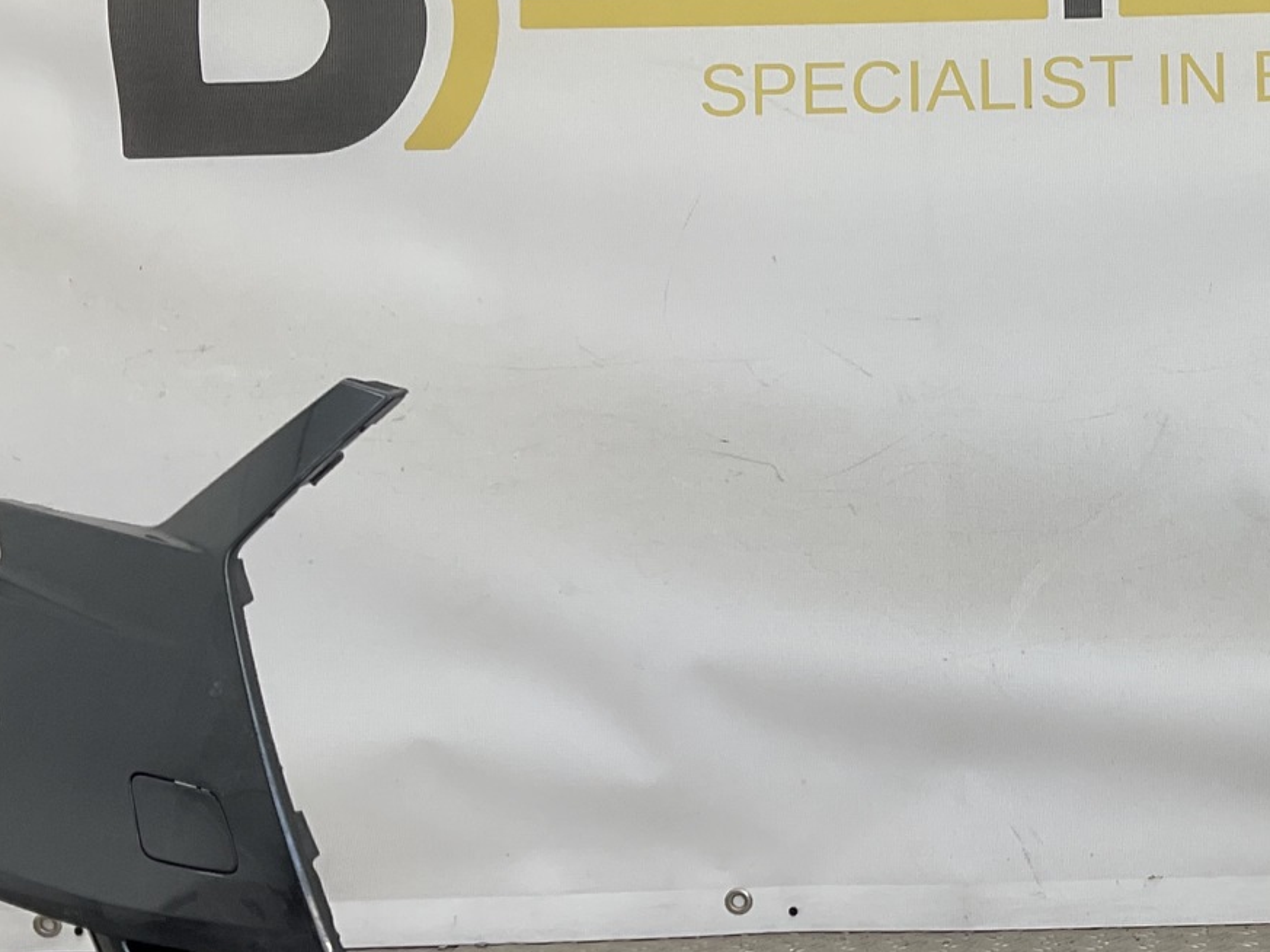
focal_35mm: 67
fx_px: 2457
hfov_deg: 27.8
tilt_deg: -6.6
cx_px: 1161
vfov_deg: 21.8
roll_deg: -0.3
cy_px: 620
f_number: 1.8
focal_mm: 3
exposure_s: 1/171
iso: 16
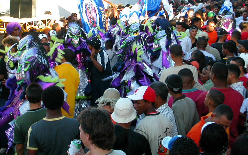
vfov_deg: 16.7
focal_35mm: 78
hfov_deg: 26.5
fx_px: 527
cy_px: 62
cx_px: 124
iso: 100
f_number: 3.8
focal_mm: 11.1
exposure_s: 1/96.6
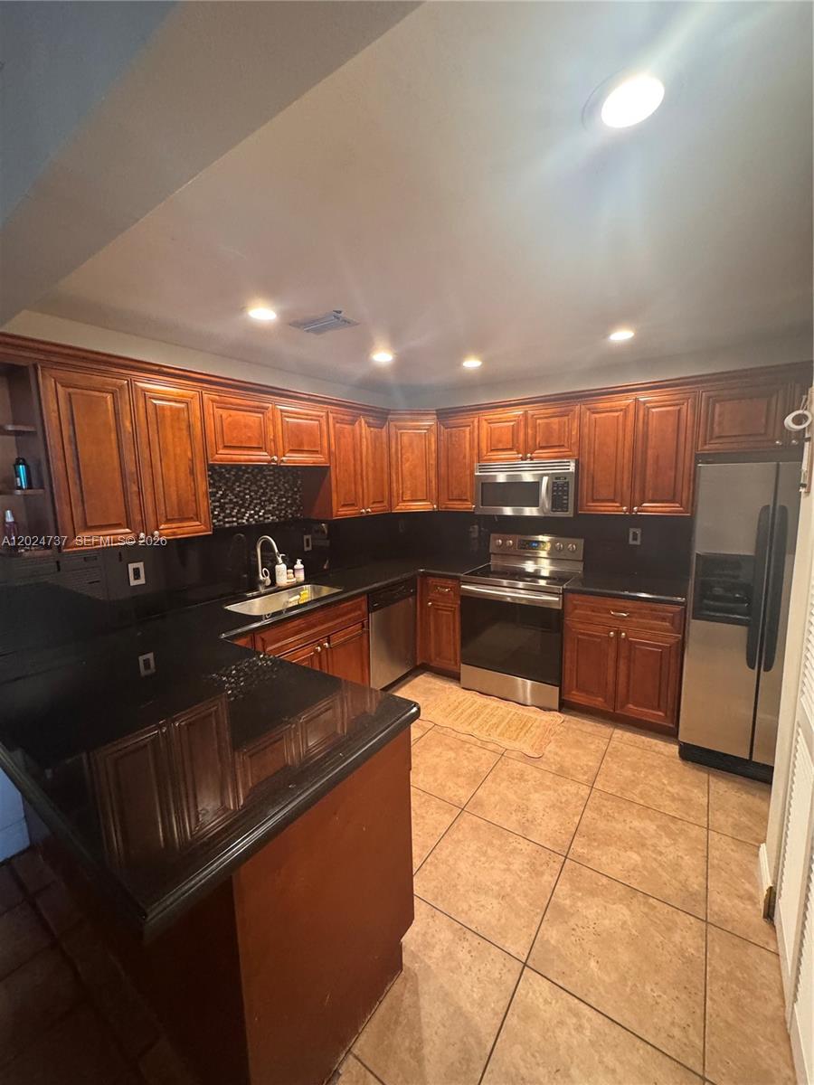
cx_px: 407
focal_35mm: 14
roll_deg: +1.9
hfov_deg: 85.7
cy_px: 542
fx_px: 439
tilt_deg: -9.6
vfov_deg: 102.1
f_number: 2.2
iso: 640
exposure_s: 1/60
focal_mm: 2.22
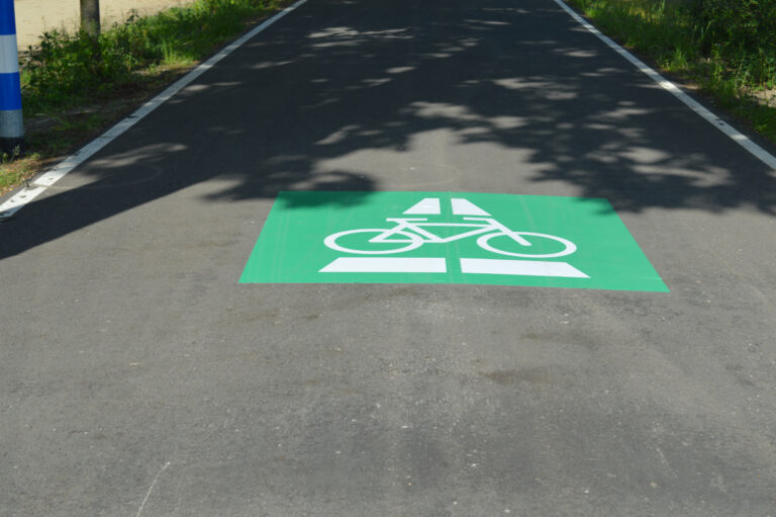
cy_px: 258
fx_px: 1292
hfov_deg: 33.4
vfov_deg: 22.6
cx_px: 388
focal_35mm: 60
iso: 100
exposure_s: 1/250
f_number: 8
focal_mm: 40
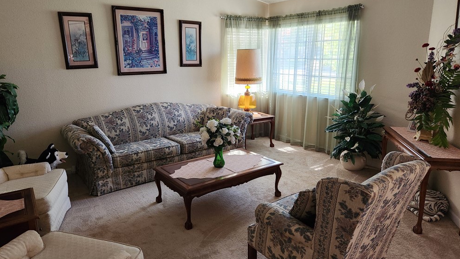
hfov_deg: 71.9
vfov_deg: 44.4
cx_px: 223
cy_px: 129
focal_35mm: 26
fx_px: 317
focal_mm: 5.4
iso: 500
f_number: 1.8
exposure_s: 1/120
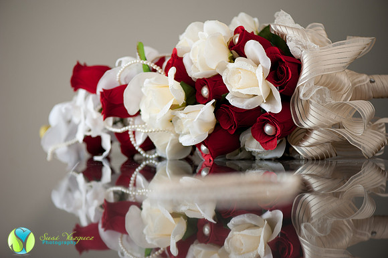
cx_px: 194
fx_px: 1131
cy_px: 129
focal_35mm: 105
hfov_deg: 19.5
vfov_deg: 13.0
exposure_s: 1/160
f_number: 3.5
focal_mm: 105
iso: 320
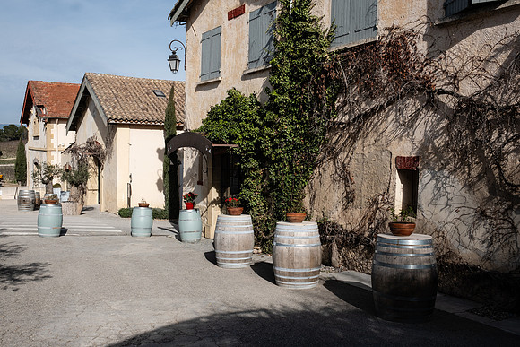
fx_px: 506
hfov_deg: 54.4
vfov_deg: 37.9
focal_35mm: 35
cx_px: 260
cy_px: 174
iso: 200
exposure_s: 1/800
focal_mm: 23
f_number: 9
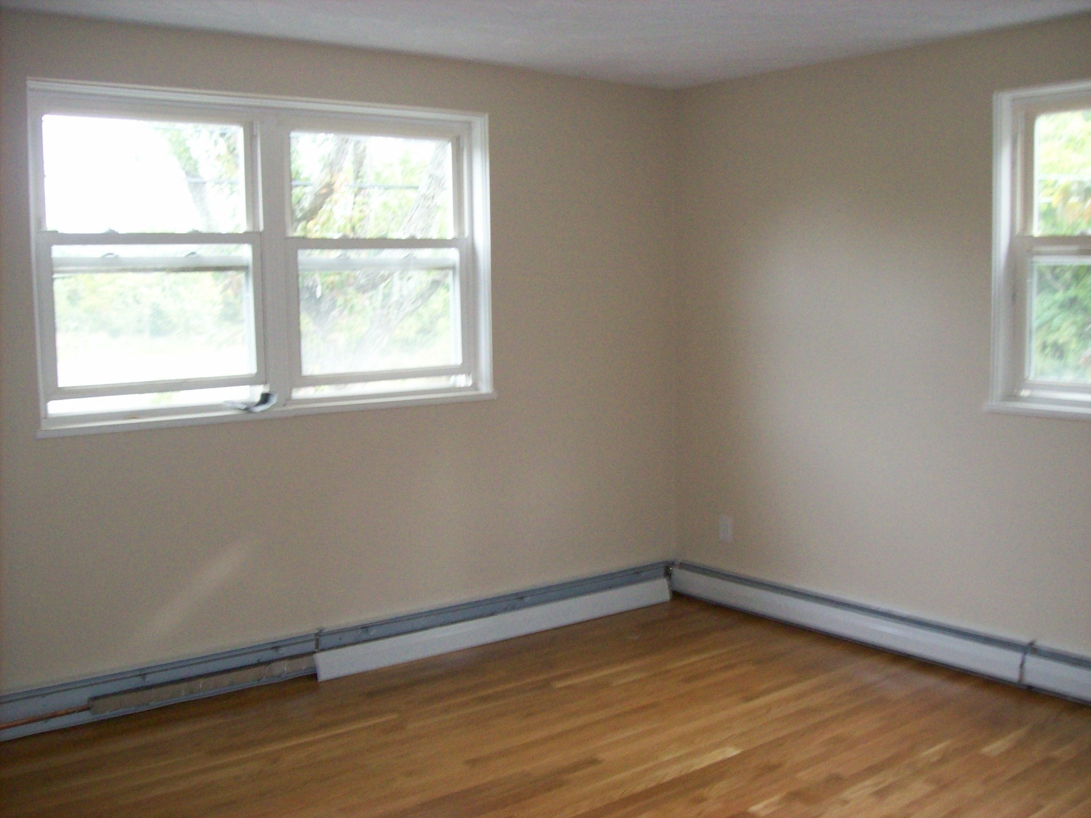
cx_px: 546
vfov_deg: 39.7
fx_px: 1135
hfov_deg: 51.4
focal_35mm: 36
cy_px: 409
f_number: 2.7
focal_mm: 6
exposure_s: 1/64
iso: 200
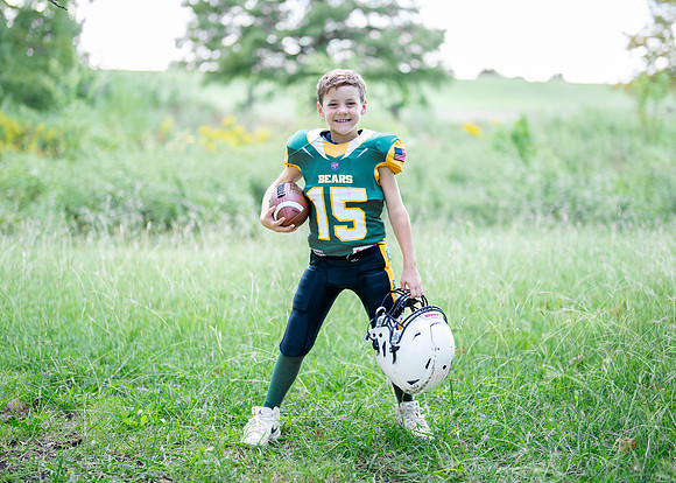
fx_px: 1151
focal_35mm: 60
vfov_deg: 23.7
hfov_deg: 32.7
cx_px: 354
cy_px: 221
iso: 320
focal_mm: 50
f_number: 1.2
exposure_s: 1/1250
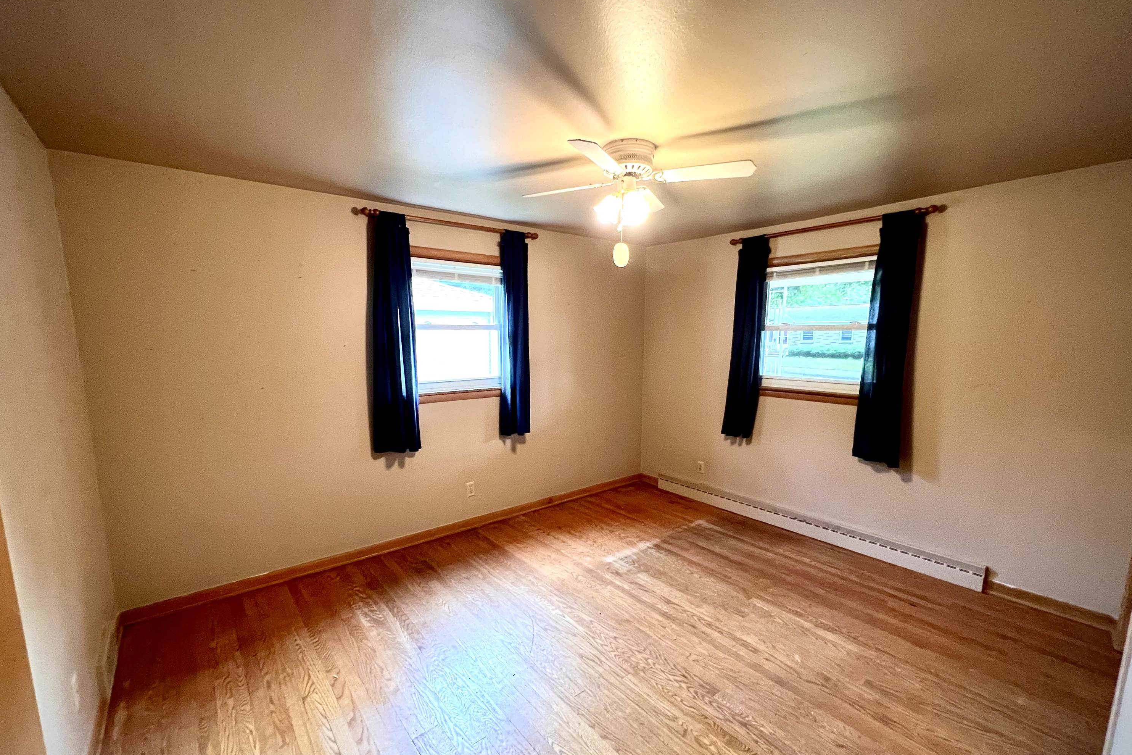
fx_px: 440
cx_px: 555
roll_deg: +0.5
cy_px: 410
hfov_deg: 104.2
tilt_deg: -9.7
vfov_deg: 81.0
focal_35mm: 14
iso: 400
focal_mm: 1.57
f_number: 1.8
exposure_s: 1/60
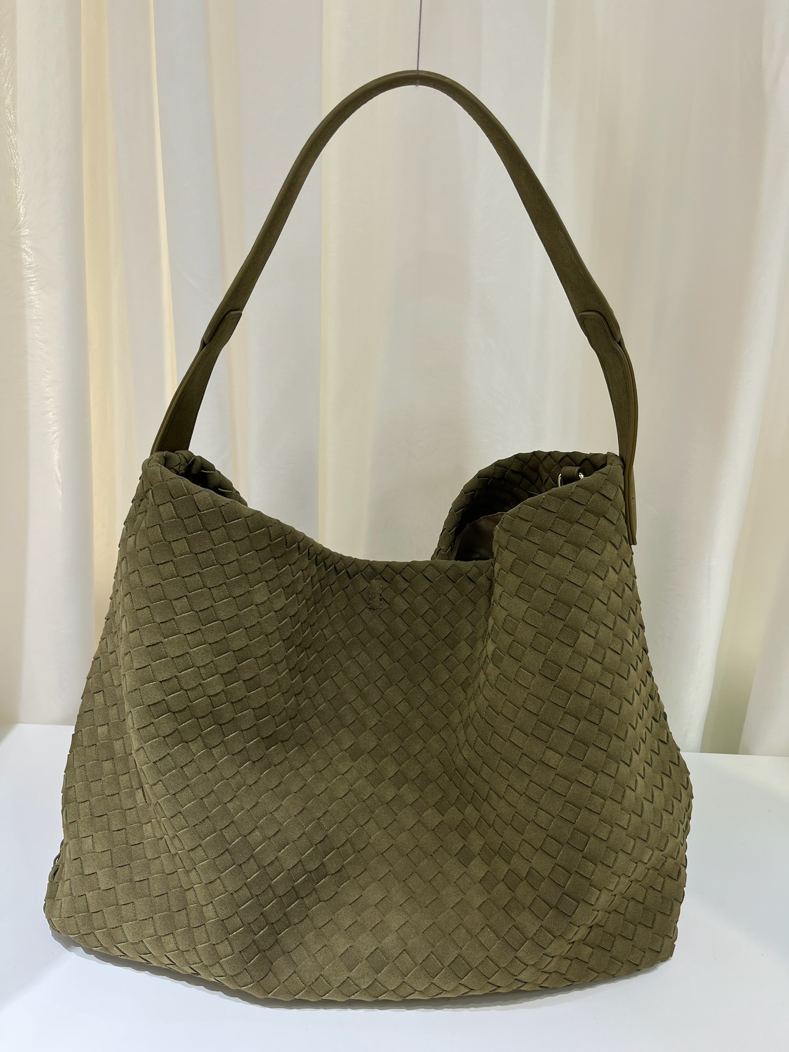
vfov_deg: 67.3
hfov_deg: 53.1
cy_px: 526
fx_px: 790
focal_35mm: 26
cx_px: 394
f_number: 1.6
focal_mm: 5.1
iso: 32
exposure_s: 1/100
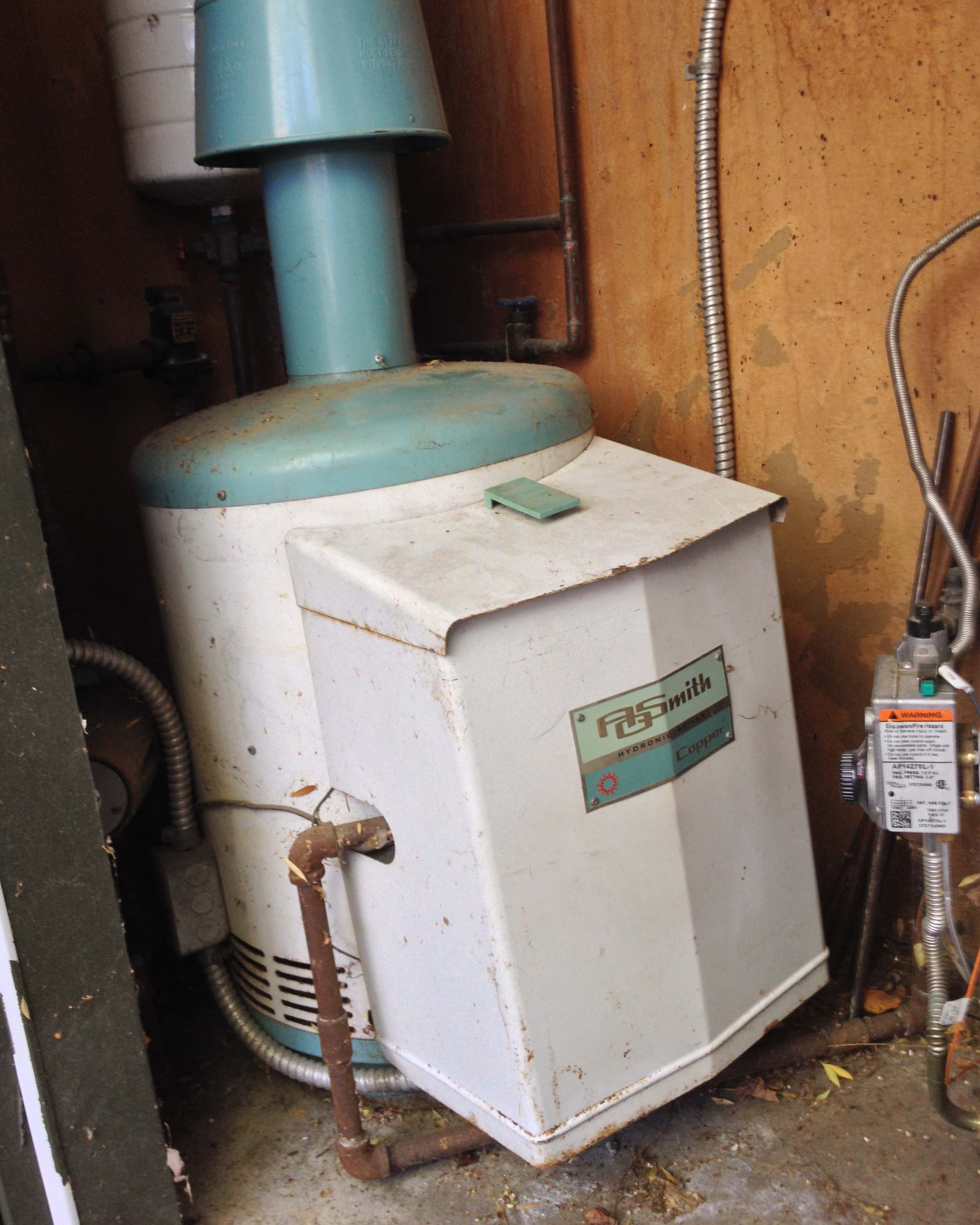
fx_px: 1342
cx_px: 489
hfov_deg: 40.1
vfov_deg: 49.1
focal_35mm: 37
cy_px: 583
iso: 50
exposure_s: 1/20
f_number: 2.4
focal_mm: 4.28
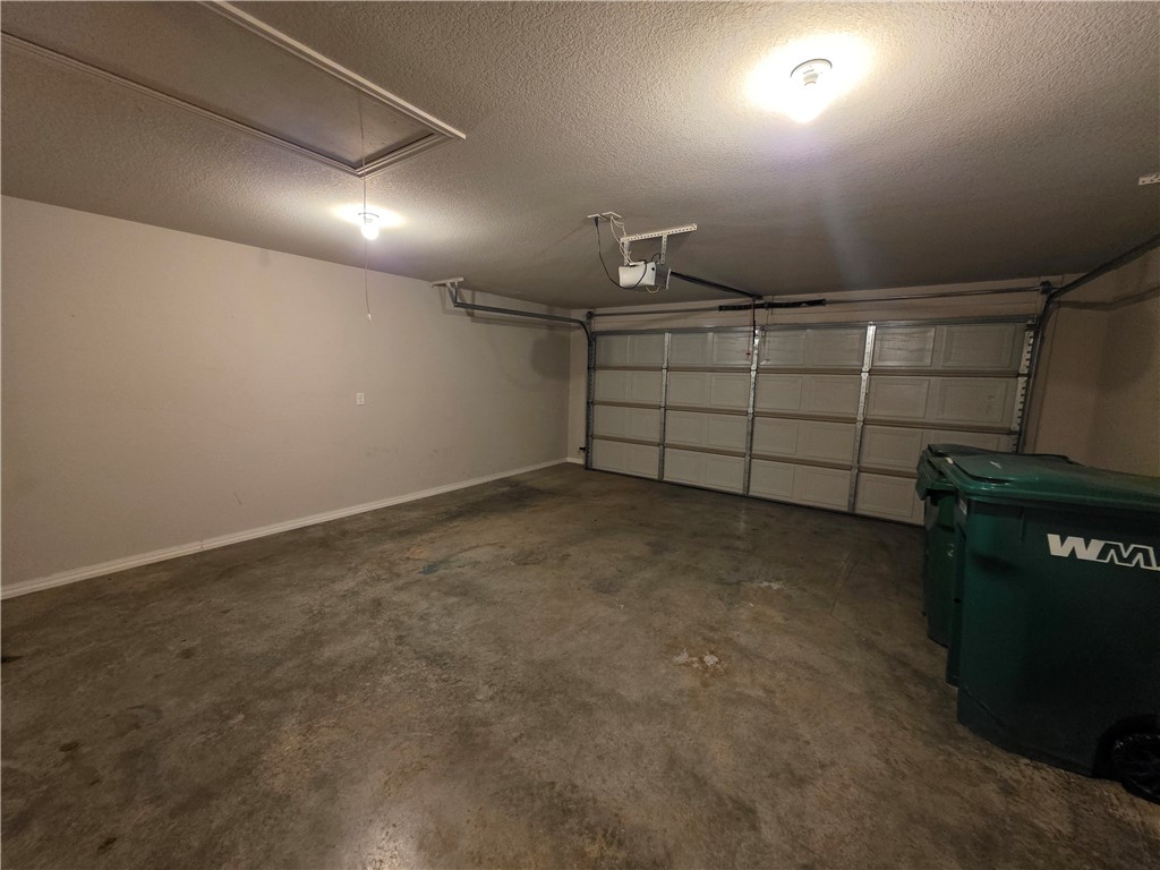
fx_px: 436
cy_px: 435
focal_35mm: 13
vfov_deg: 89.9
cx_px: 580
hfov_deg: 106.2
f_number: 1.9
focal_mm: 2.2
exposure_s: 1/60
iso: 1000
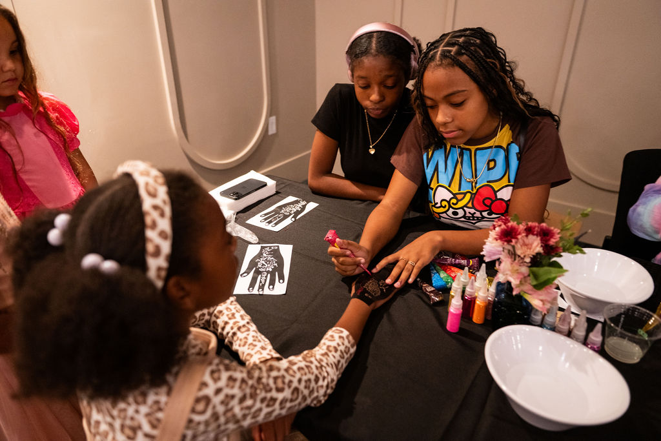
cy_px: 220
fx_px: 477
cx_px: 330
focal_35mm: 26
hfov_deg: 69.4
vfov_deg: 49.6
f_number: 2.8
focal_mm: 26
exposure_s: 1/80
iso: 1600
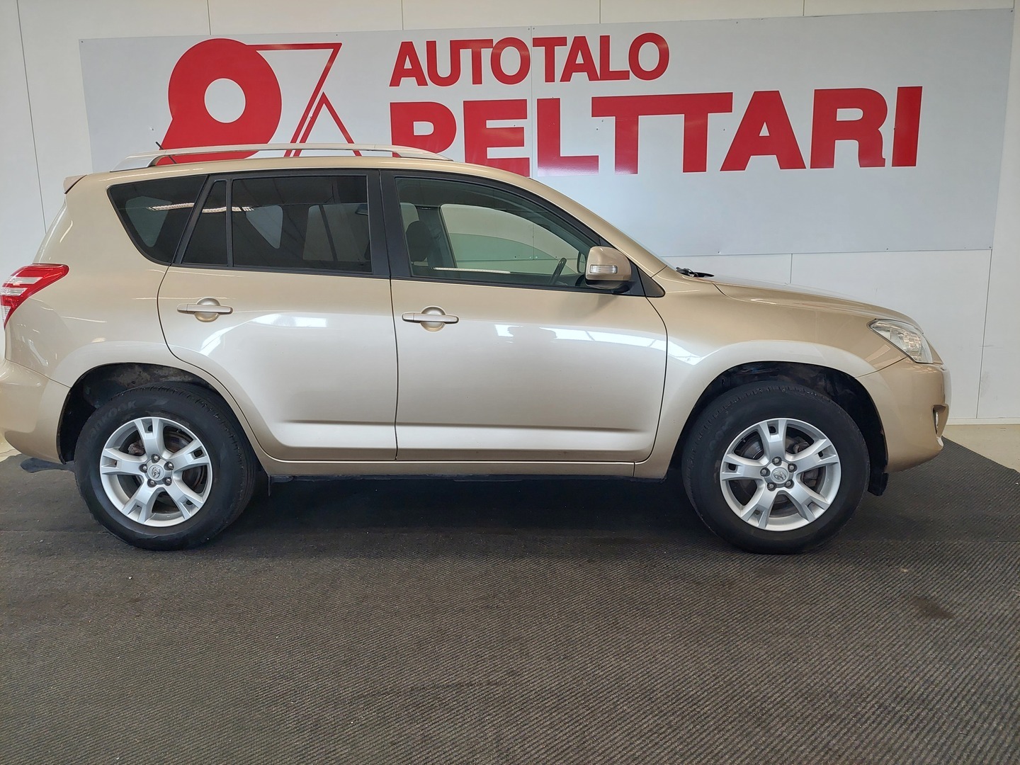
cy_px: 382
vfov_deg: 54.9
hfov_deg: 69.4
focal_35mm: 25
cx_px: 510
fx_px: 737
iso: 80
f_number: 1.8
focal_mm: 5.23
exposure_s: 1/50
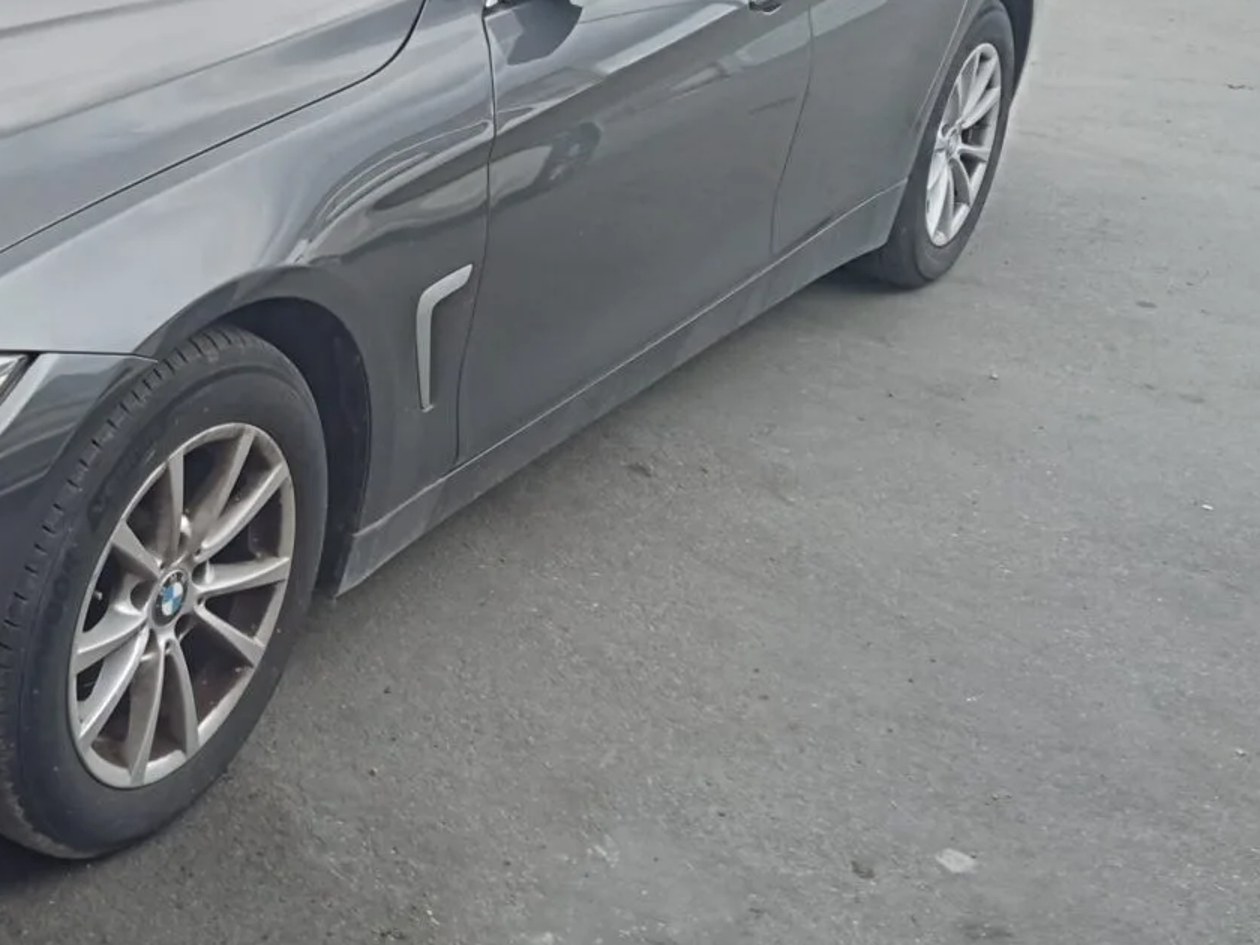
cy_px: 160
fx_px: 2330
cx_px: 38
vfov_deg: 22.6
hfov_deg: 28.6
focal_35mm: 64
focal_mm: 3.46
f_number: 2.2
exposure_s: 1/308
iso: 100
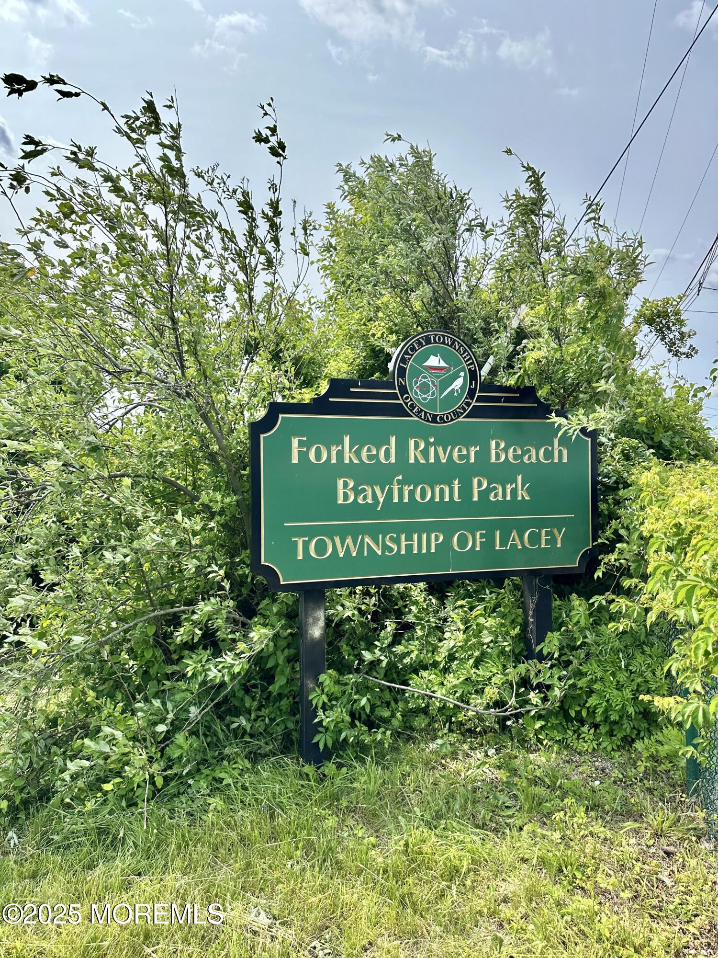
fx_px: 664
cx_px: 359
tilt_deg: +0.0
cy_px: 479
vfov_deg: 71.6
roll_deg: -0.4
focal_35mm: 24
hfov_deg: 56.8
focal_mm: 6.86
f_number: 1.78
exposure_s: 1/3356
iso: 80
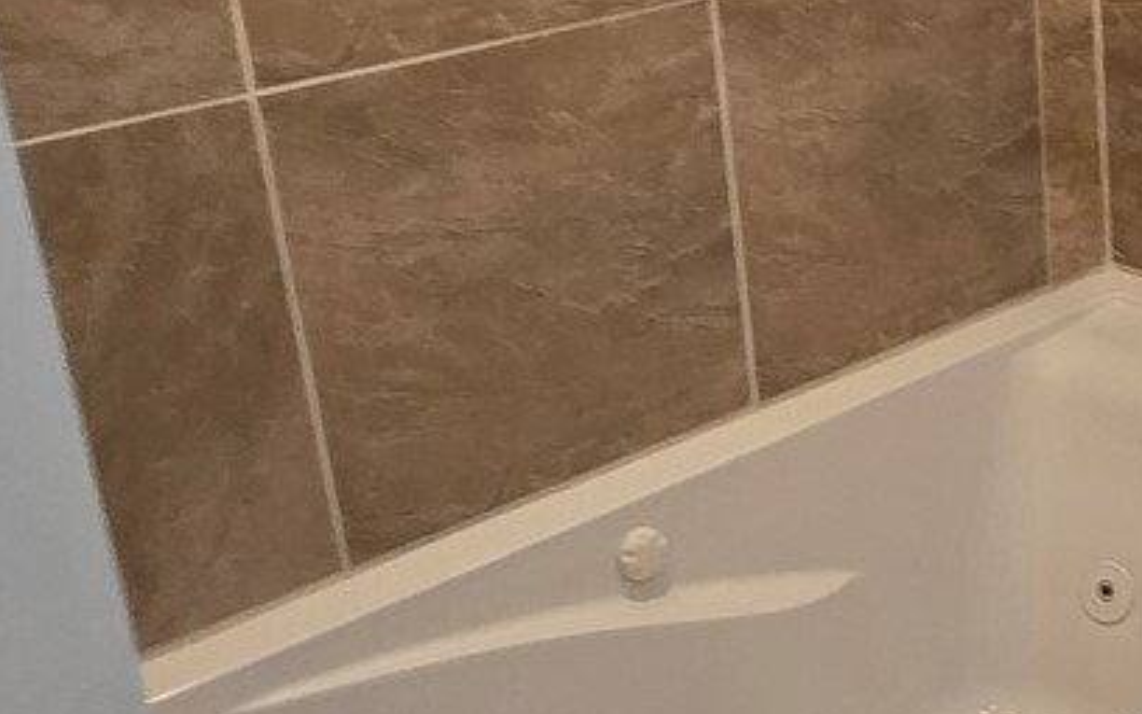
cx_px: 1201
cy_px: 260
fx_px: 1681
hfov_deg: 33.5
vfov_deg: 23.9
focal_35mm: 54
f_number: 2.2
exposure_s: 1/60
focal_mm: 2.2
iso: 125
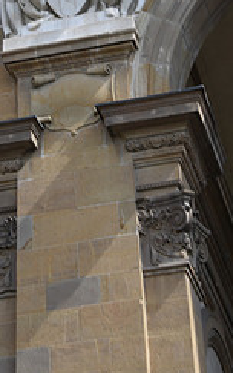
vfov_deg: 18.0
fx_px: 1137
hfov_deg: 11.7
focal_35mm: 112
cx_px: 100
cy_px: -25
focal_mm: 46
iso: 64
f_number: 6.3
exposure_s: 1/200
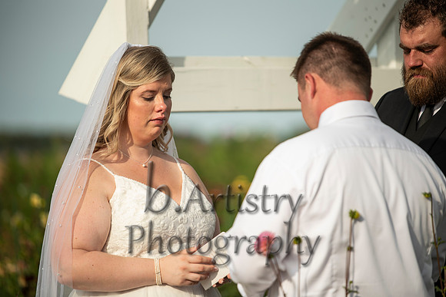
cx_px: 223
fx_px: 2478
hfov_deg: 10.3
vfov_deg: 6.9
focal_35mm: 200
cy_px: 148
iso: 125
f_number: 2.8
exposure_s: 1/2000
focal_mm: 200
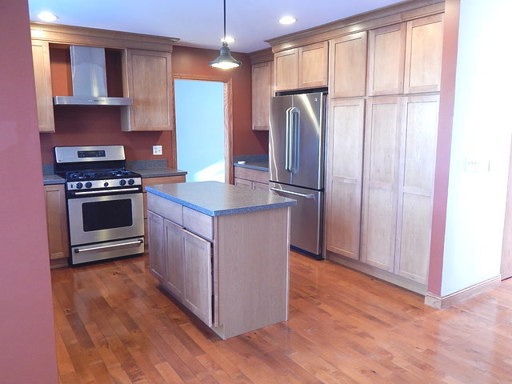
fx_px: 414
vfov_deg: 49.7
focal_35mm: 28
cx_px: 256
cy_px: 192
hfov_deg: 63.4
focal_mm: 5.1
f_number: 3.2
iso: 280
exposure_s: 1/30
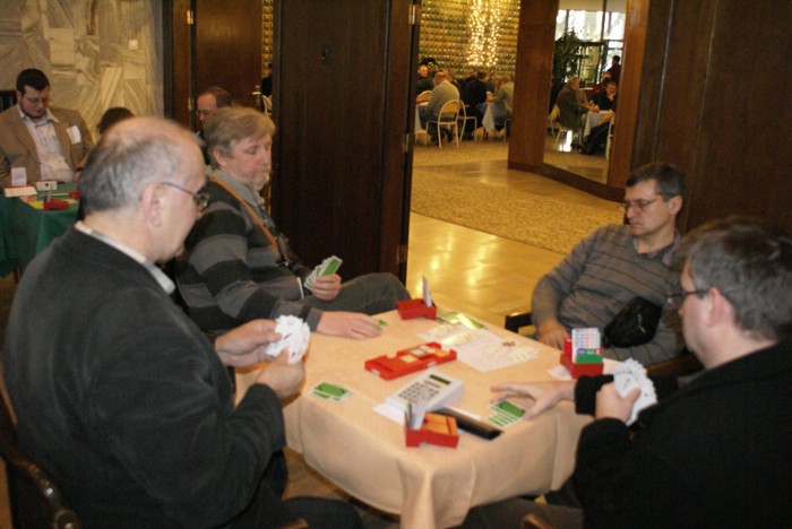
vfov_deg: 43.7
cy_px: 264
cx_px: 396
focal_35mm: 30
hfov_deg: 61.9
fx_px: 661
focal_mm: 20
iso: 1600
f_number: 4
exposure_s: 1/30
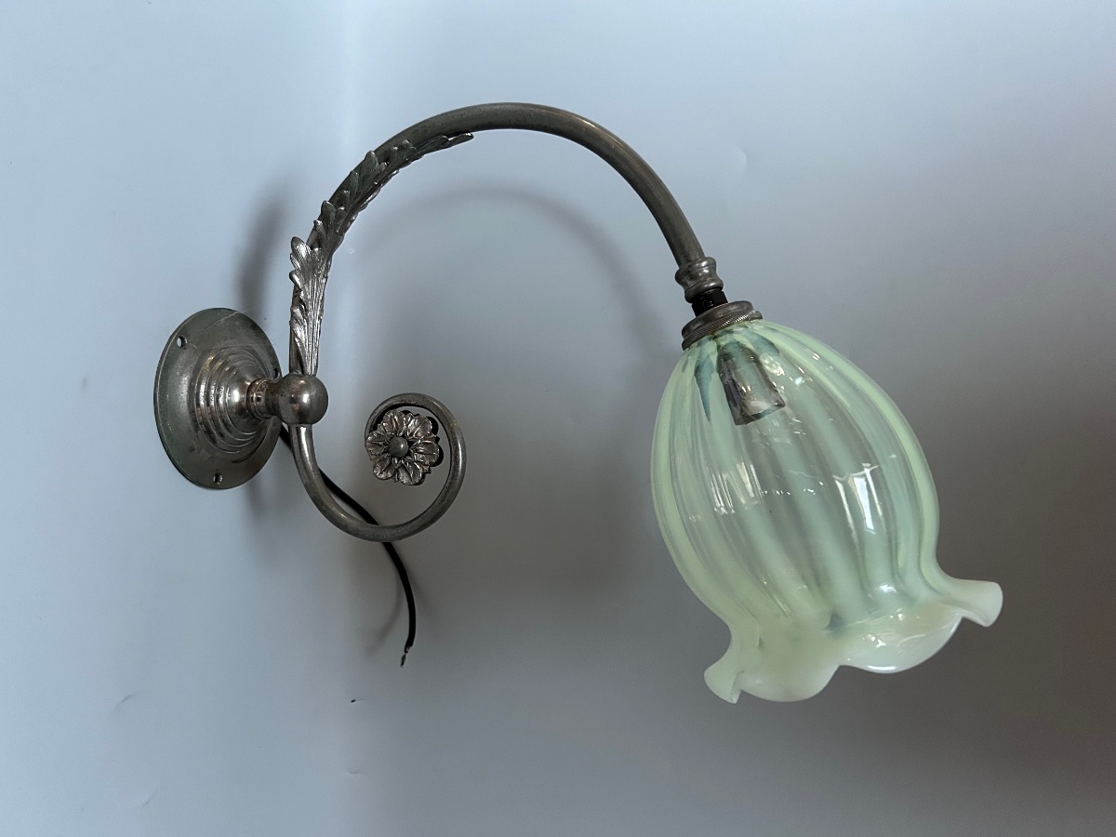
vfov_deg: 53.1
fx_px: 838
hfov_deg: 67.3
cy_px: 418
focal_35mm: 26
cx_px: 558
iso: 500
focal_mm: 5.7
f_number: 1.5
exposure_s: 1/57
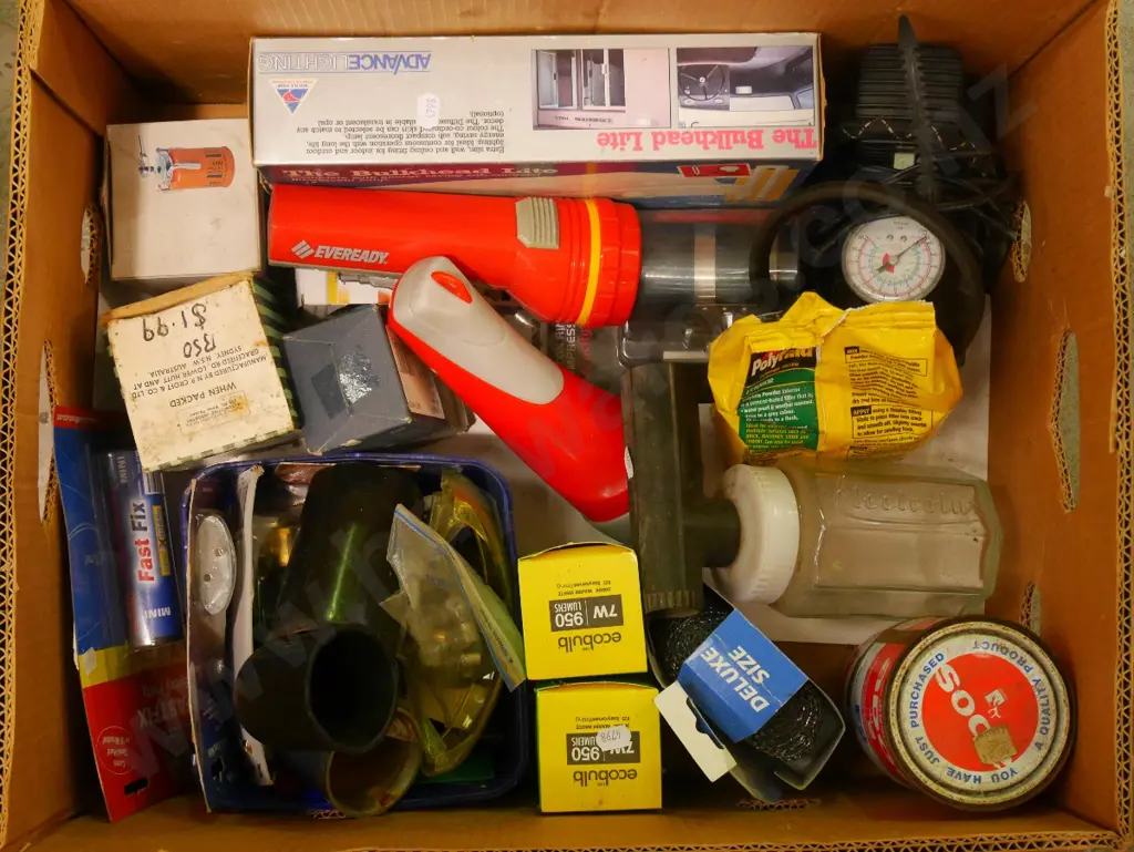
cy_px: 426
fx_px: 1704
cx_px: 567
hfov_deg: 36.8
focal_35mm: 52
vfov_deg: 28.1
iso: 3200
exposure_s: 1/50
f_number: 5.3
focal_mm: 26
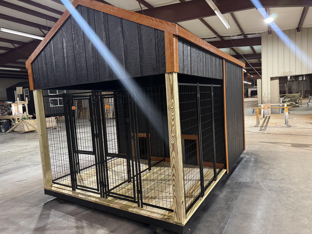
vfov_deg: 56.8
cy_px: 117
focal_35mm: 24
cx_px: 156
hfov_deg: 71.6
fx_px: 216
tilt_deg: -5.8
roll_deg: +3.9
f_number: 1.78
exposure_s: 1/60
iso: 500
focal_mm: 6.76
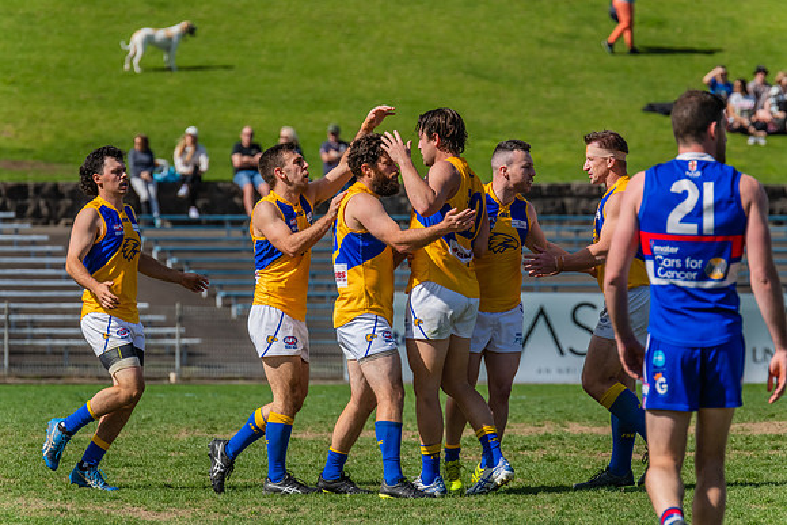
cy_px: 263
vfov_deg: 3.2
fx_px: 9344
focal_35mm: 427
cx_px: 393
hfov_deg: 4.8
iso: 800
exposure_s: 1/1600
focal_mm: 420
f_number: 10
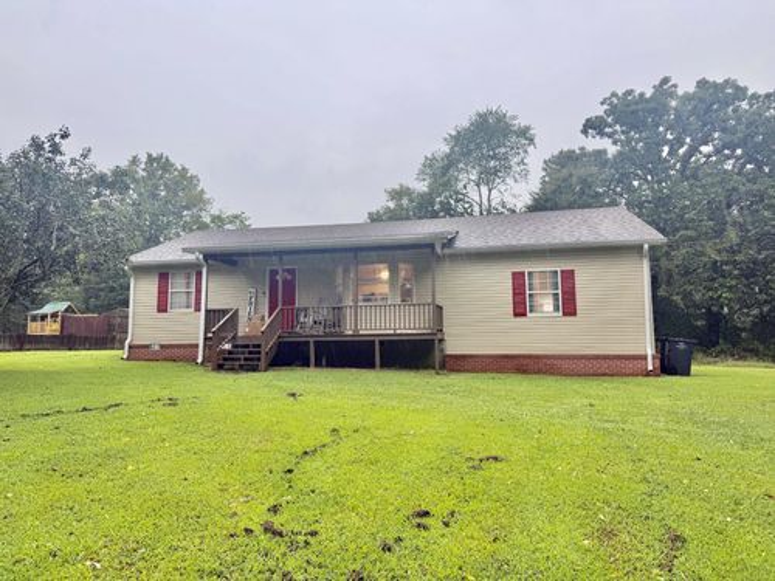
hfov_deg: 71.6
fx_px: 537
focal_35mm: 24
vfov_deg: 56.8
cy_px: 290
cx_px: 388
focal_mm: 6.76
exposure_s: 1/124
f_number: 1.78
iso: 64
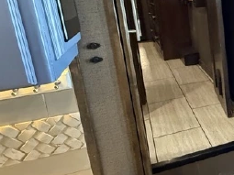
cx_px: 262
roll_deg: +3.0
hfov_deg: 36.0
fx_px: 297
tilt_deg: -13.2
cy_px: 54
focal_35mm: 44
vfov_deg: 32.5
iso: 1000
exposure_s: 1/58
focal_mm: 2.22
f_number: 2.2
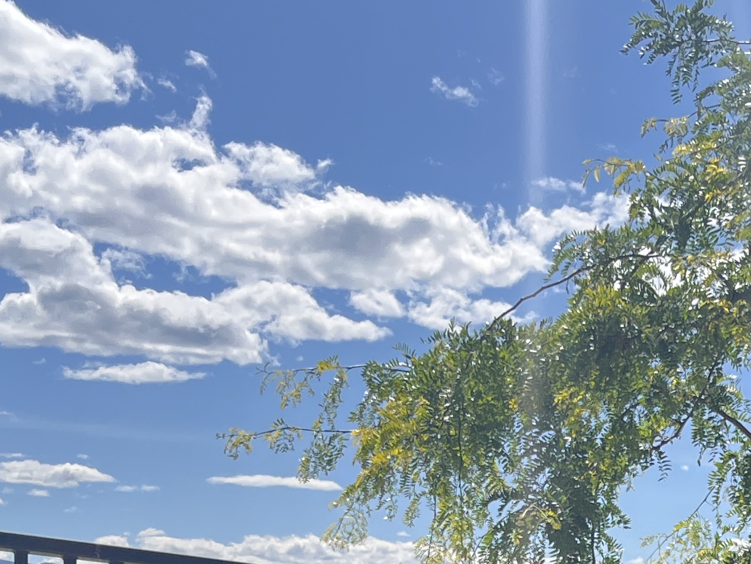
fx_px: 1997
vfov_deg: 14.9
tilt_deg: -3.7
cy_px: 855
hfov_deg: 20.6
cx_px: 757
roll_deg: +0.9
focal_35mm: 92
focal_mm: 5.1
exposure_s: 1/3311
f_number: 1.6
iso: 50
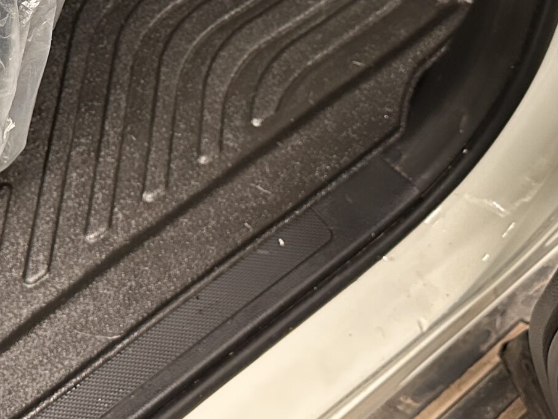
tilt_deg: -43.4
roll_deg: +1.6
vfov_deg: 20.1
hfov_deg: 27.8
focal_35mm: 68
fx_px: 1096
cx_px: 83
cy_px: -96
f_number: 1.78
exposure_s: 1/33
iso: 640
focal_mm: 6.86
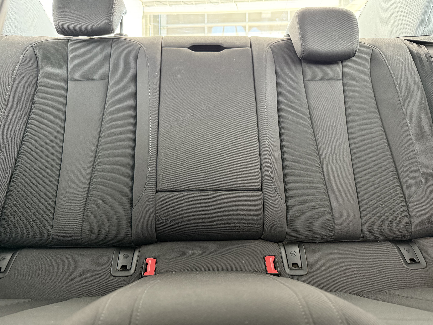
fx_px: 300
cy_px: 162
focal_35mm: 24
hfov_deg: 71.6
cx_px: 216
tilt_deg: -2.5
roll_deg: -0.1
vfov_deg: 56.8
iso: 1000
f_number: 1.78
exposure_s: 1/40
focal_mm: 6.76
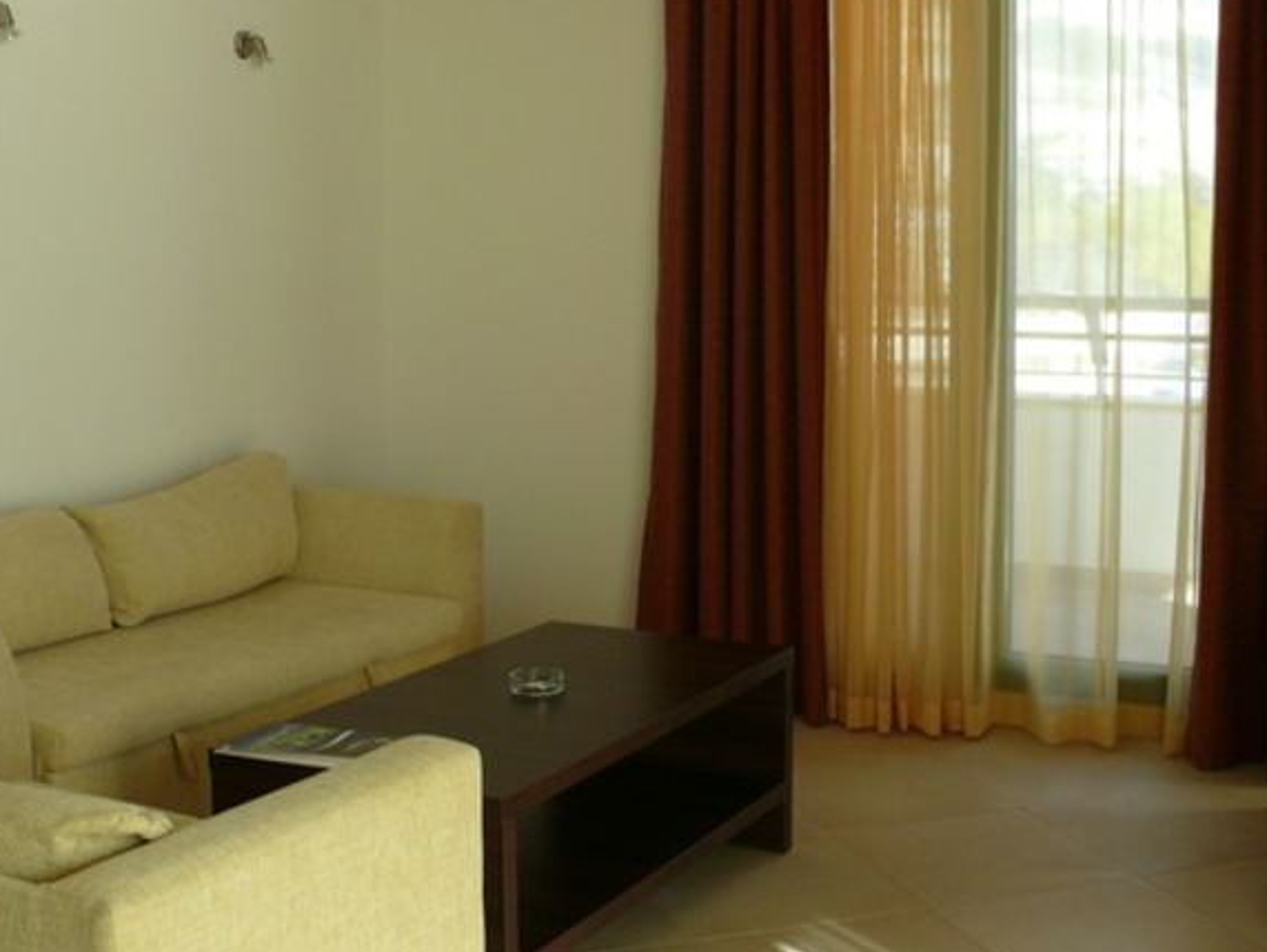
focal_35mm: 49
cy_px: 351
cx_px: 641
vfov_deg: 29.6
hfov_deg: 38.9
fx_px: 1795
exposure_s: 1/125
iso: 100
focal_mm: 7.4
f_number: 3.2
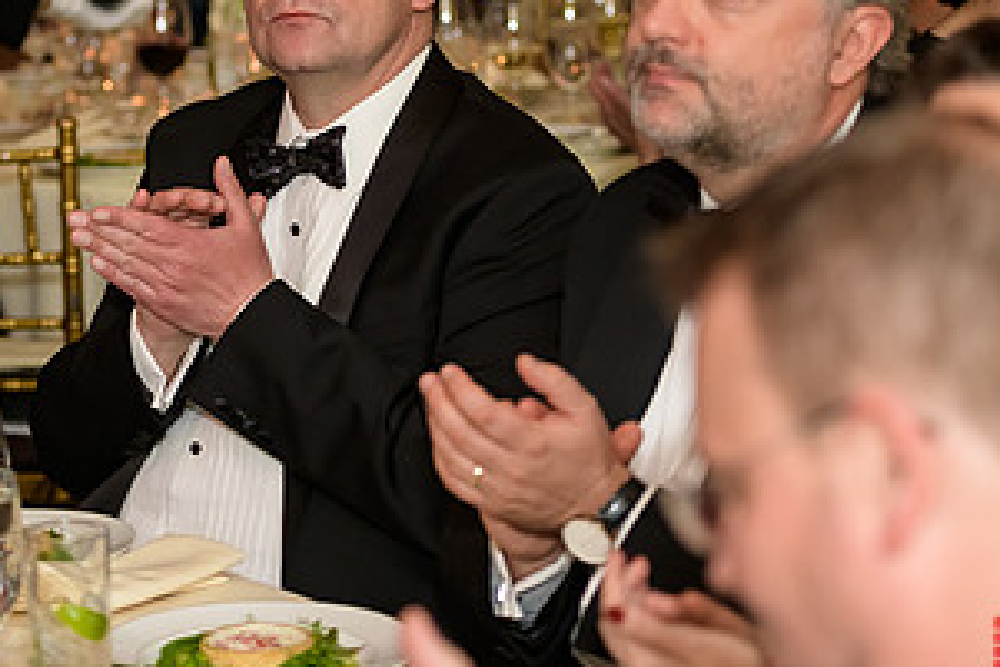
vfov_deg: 10.1
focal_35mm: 135
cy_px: 148
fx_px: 3752
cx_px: 266
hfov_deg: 15.1
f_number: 3.2
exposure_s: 1/125
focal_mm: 70
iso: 1250
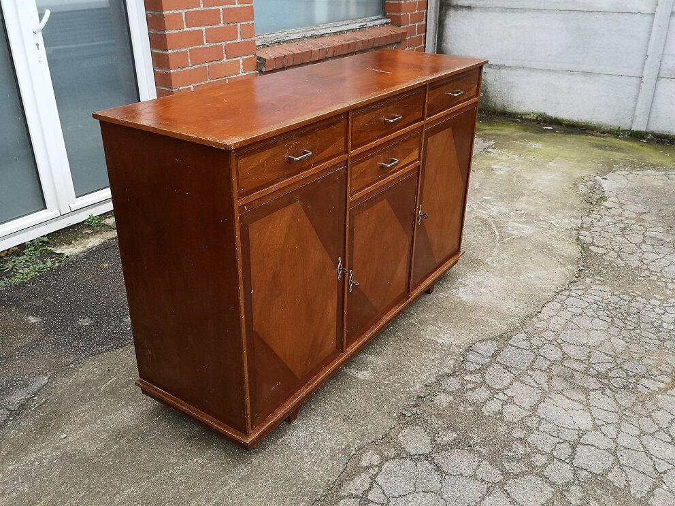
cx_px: 338
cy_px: 253
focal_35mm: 30
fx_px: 585
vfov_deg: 46.8
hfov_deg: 60.0
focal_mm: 3.95
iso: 50
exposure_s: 1/100
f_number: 1.8
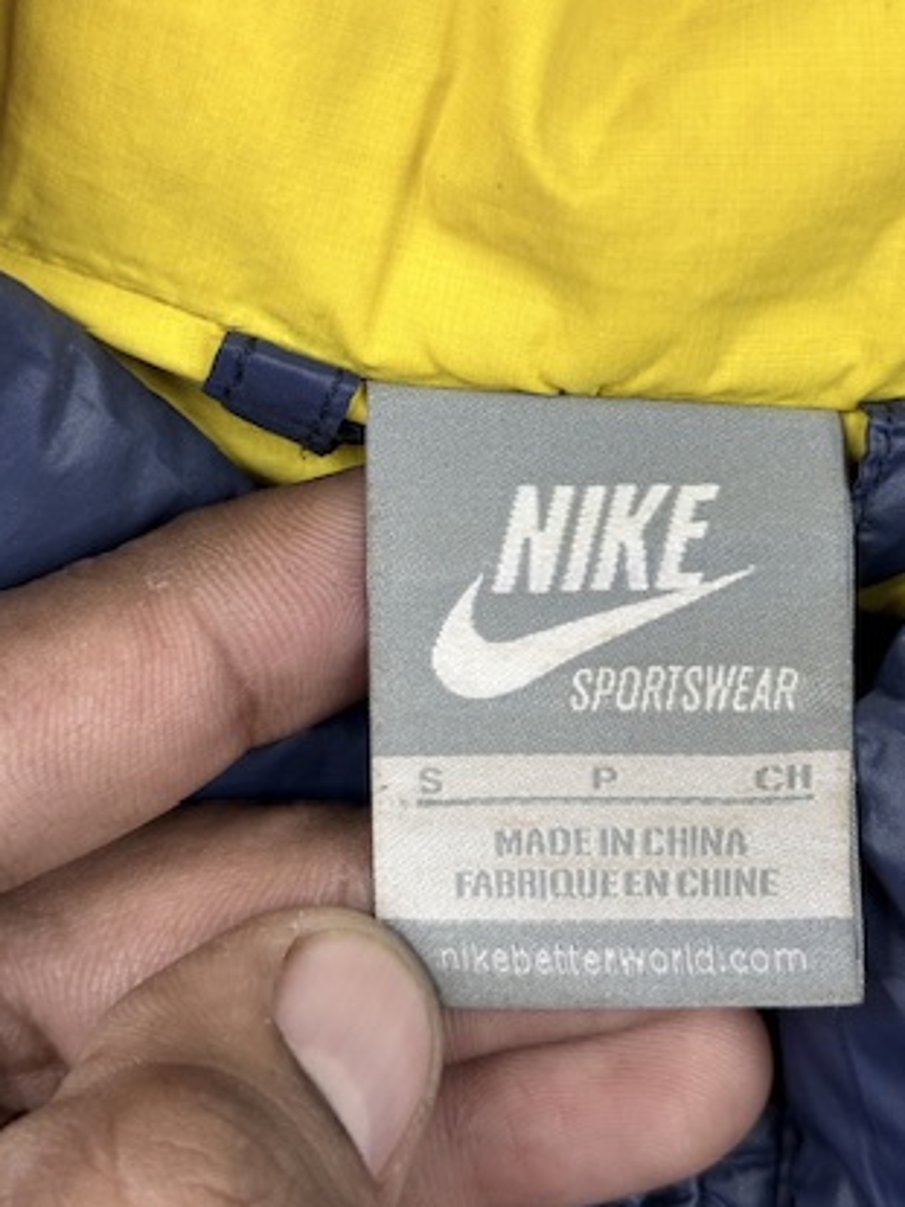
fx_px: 2581
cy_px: 445
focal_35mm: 74
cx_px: 530
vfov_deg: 26.2
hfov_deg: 19.9
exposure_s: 1/121
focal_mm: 6.76
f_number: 1.78
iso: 50
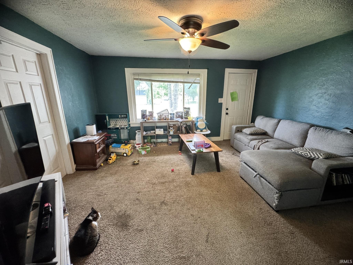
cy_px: 132
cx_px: 176
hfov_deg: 102.1
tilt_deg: -14.7
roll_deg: -0.3
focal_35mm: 14
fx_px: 143
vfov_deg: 85.7
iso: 640
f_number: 2.2
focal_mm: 2.22
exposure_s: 1/60
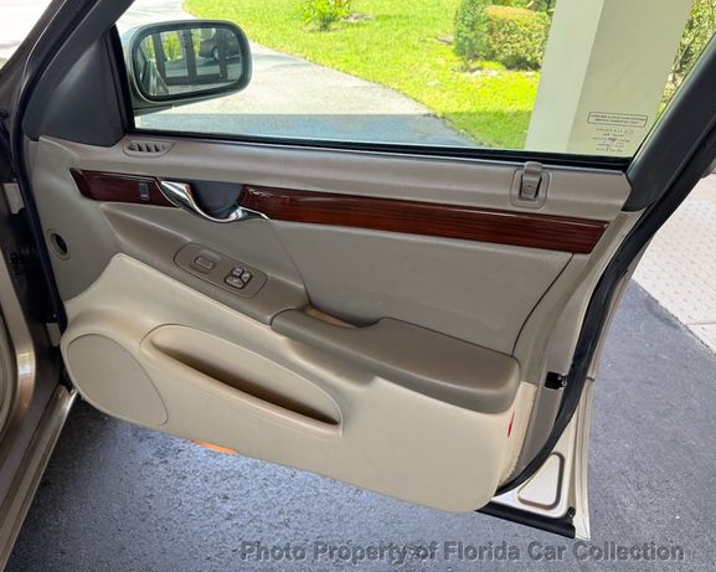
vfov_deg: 54.9
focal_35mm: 26
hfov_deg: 65.9
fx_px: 551
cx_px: 328
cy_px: 280
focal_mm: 6.76
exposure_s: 1/121
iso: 64
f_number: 1.78
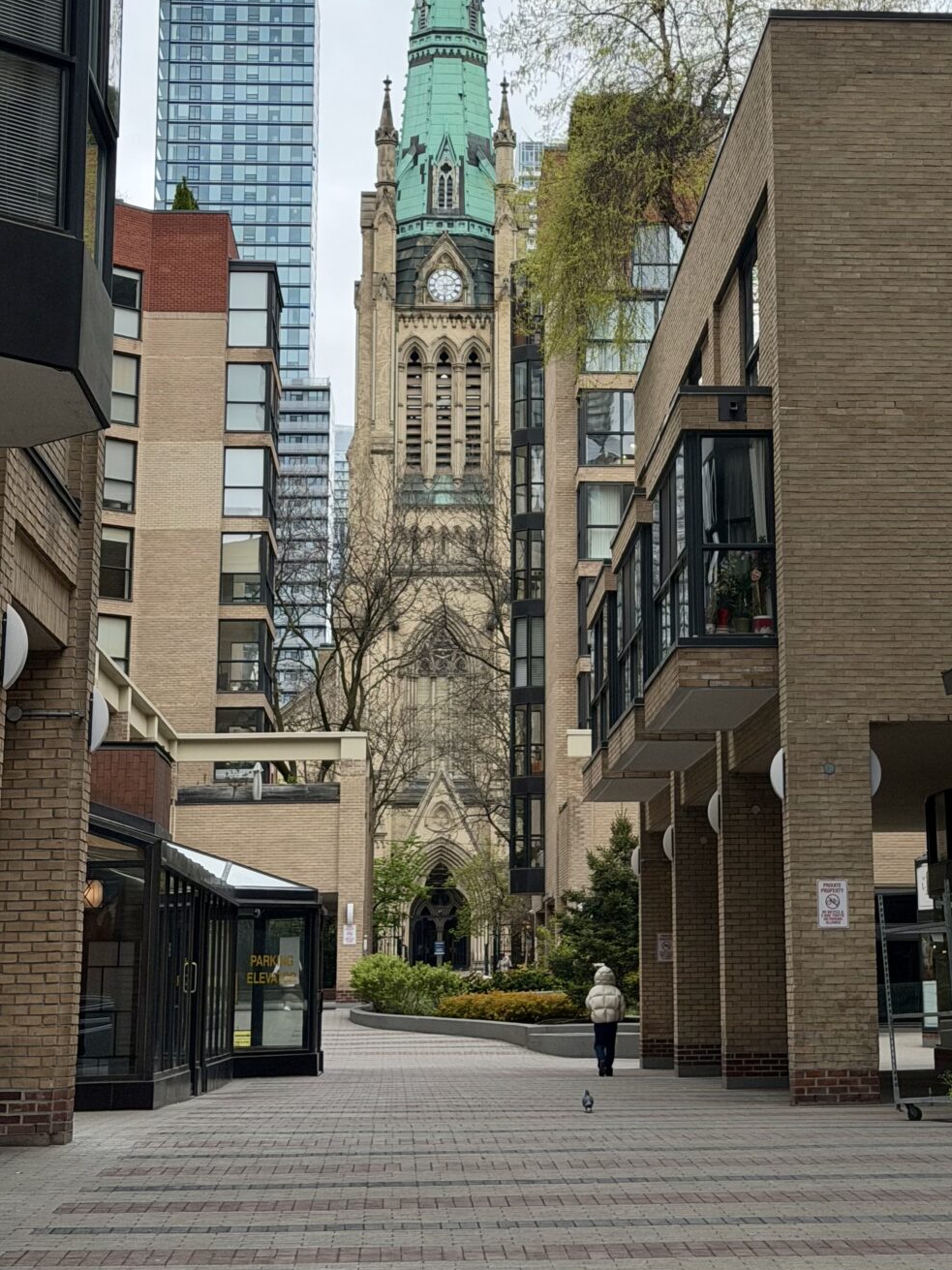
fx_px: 2751
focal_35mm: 75
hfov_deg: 19.5
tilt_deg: +13.8
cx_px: 681
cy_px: 338
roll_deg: +1.0
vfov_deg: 25.7
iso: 64
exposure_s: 1/1377
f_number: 1.78
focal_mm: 6.76
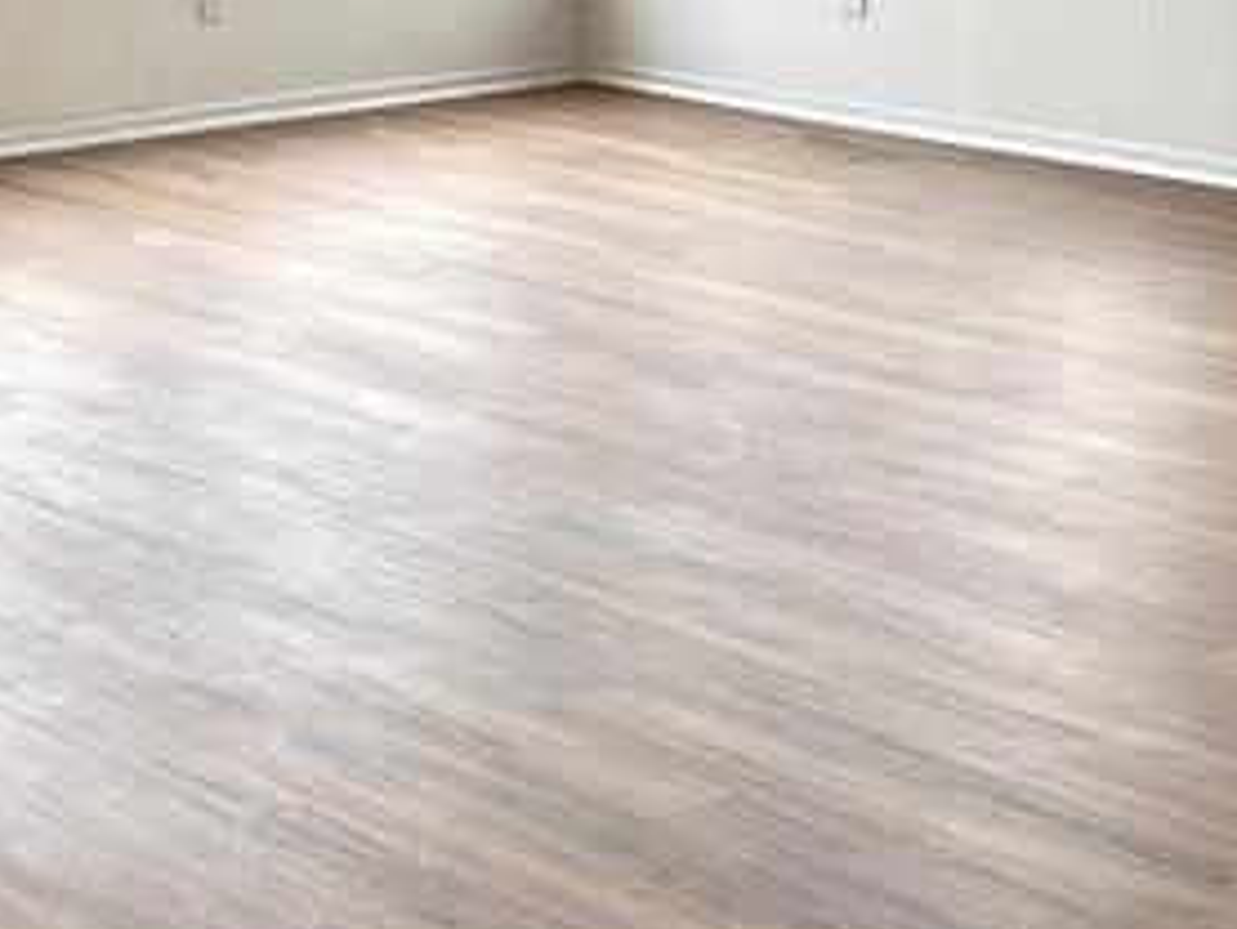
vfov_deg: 15.3
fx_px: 3432
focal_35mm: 96
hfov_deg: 20.2
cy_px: 138
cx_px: 277
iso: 50
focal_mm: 5.7
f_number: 1.5
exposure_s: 1/418
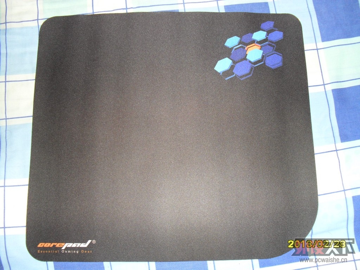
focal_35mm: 35
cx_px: 180
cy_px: 135
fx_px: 364
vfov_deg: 40.7
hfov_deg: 52.6
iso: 200
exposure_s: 1/45
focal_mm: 6.3
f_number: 3.2
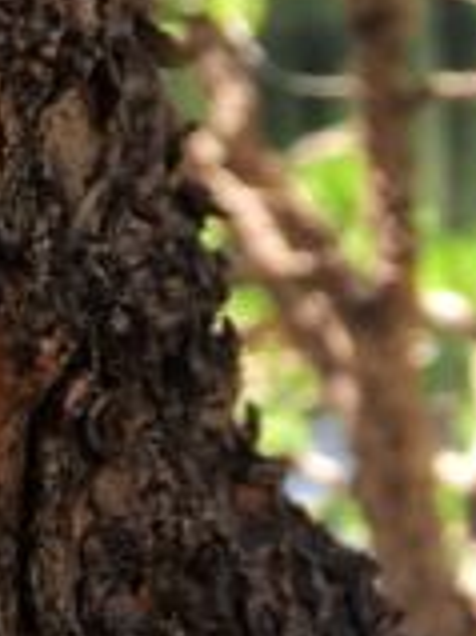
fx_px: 2864
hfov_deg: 8.9
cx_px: 984
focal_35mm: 156
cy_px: 398
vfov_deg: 12.7
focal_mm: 4.15
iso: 32
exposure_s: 1/338
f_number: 2.2
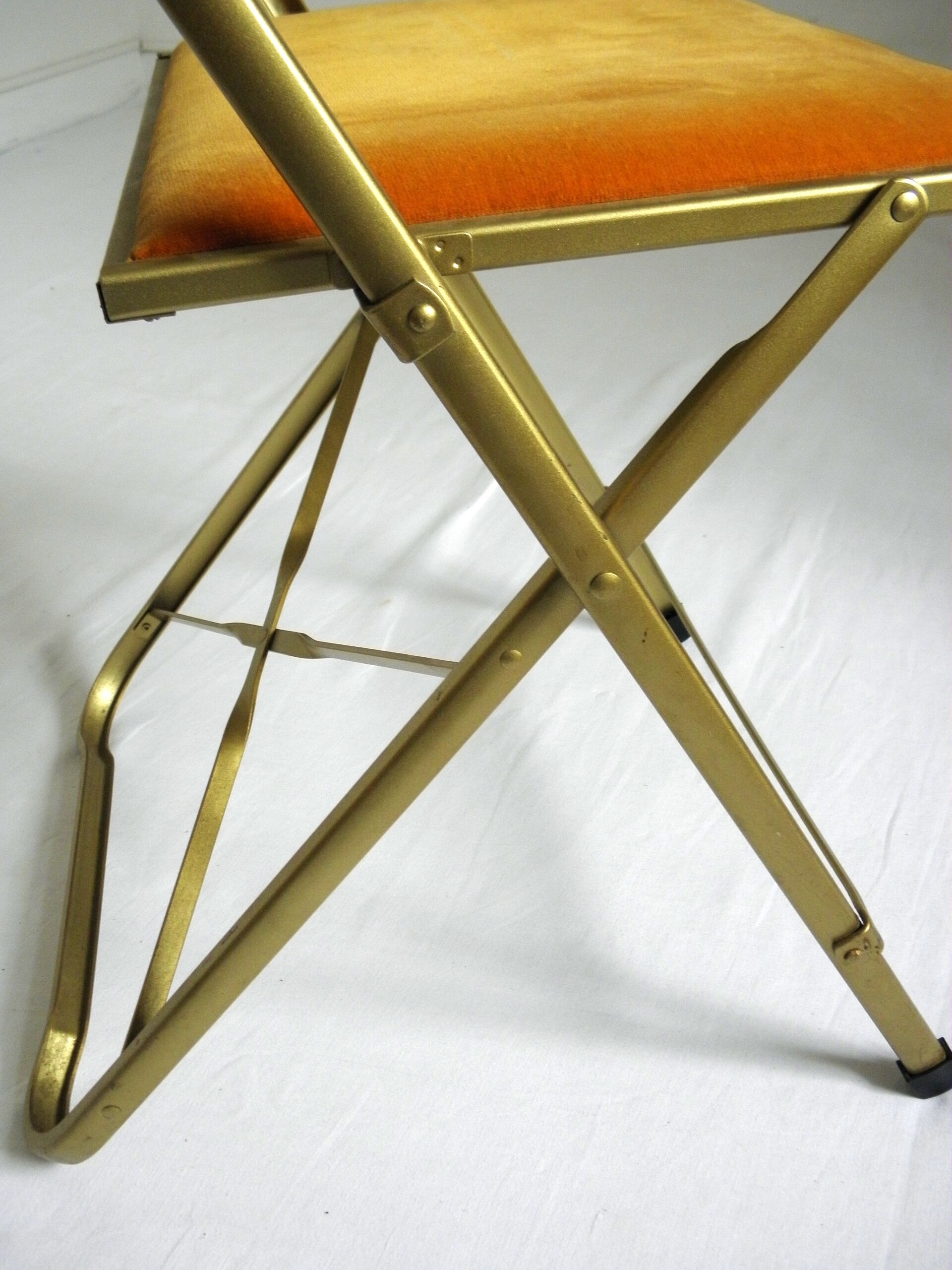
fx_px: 1210
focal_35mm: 33
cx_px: 476
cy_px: 635
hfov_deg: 42.9
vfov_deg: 55.4
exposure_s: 1/13
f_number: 3.6
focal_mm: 5.9
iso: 200
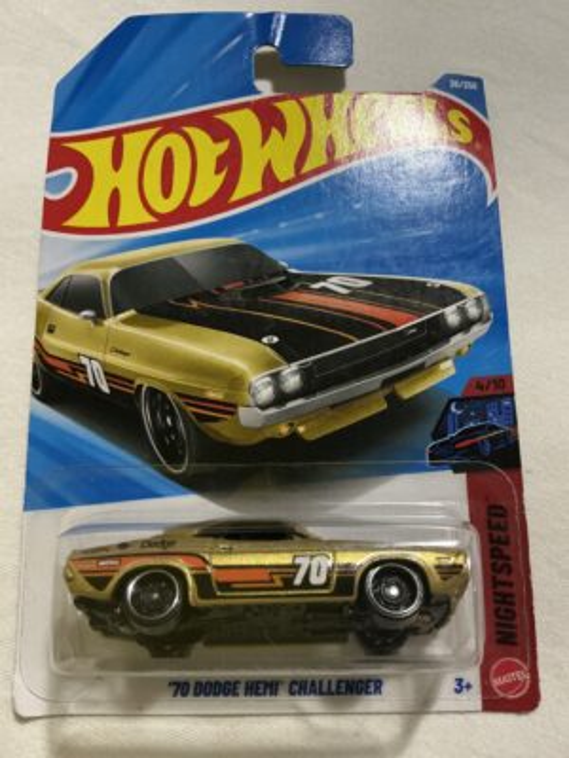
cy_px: 379
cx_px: 284
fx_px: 636
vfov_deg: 61.7
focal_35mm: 29
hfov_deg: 48.2
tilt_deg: -68.0
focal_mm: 3
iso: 400
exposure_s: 1/30
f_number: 1.8
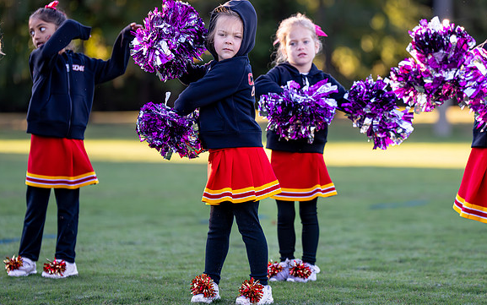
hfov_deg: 10.8
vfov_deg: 6.8
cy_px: 137
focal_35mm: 194
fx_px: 2576
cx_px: 286
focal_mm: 154
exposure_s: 1/3200
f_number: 2.8
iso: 1600
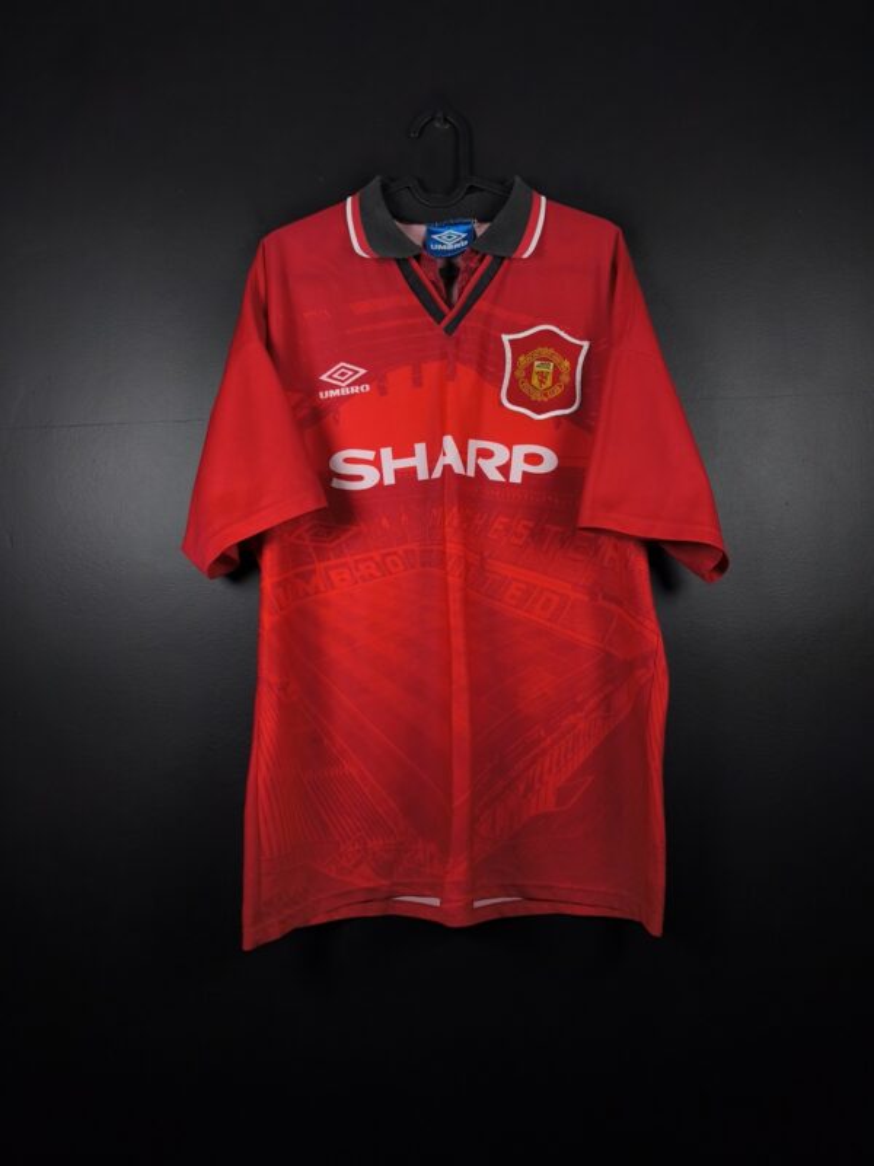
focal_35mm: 23
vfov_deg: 73.9
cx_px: 437
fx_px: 774
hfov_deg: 58.9
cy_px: 583
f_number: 1.6
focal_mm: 6.57
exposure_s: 1/200
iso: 400
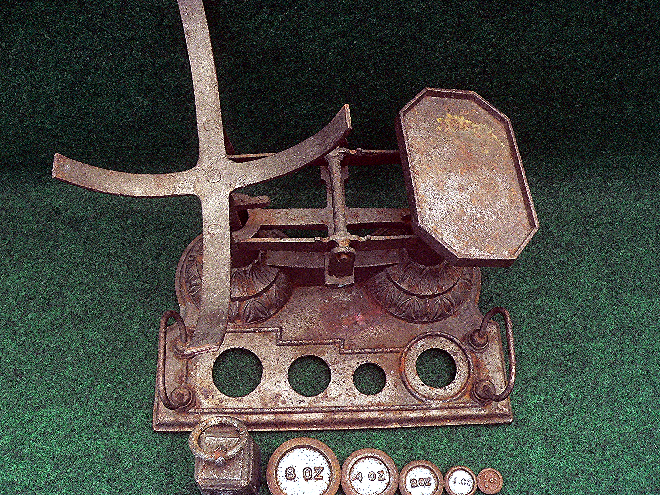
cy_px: 248
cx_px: 330
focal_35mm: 36
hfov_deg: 51.4
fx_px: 686
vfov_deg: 39.7
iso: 400
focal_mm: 6
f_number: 4
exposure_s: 1/400
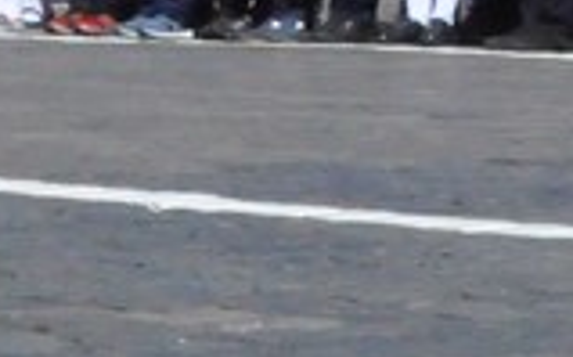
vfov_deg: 3.1
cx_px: -732
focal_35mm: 422
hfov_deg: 4.9
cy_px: -321
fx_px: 6583
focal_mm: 38
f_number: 22
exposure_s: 1/2000
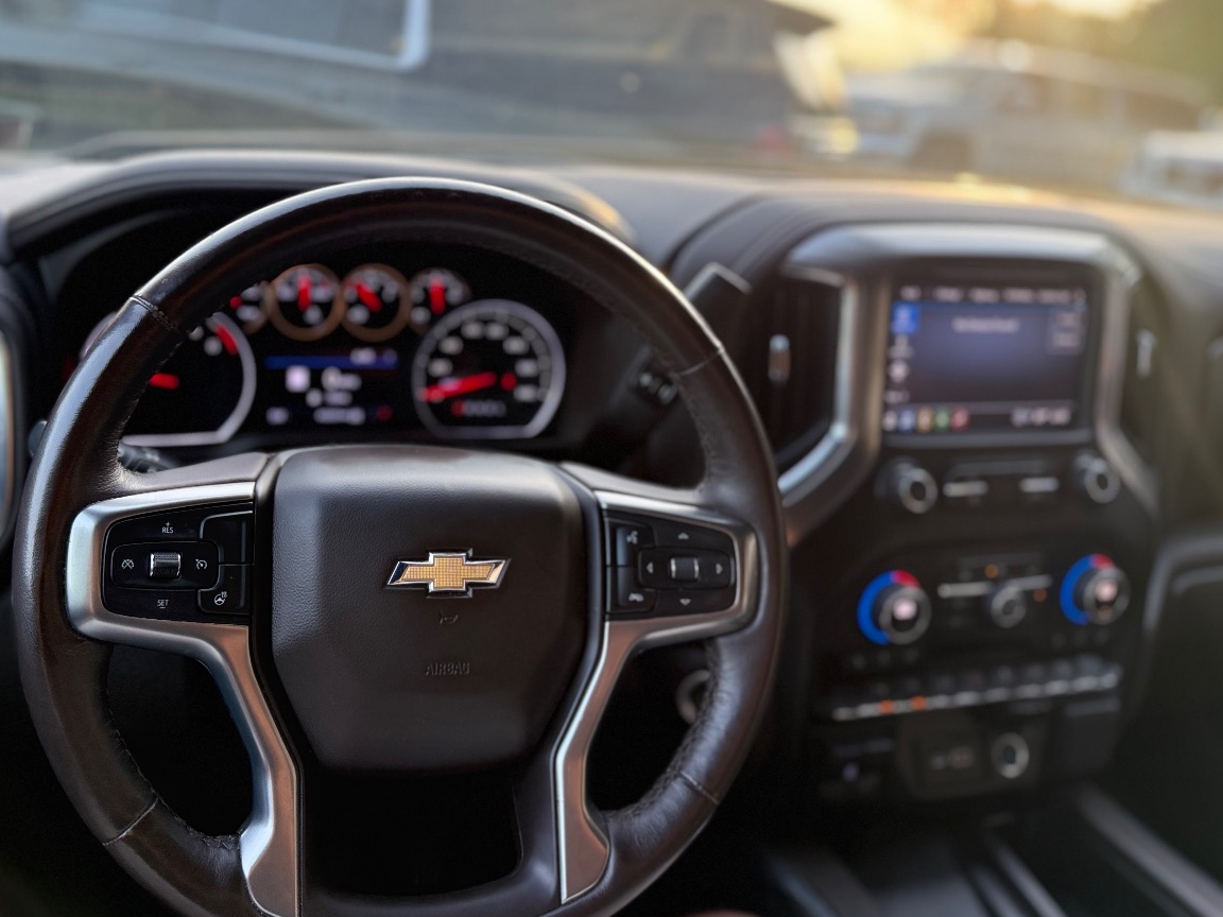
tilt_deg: -15.4
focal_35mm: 30
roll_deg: -5.2
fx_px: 1060
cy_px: 385
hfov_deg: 59.3
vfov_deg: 46.6
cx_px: 472
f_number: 1.78
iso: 100
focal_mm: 6.76
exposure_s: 1/141
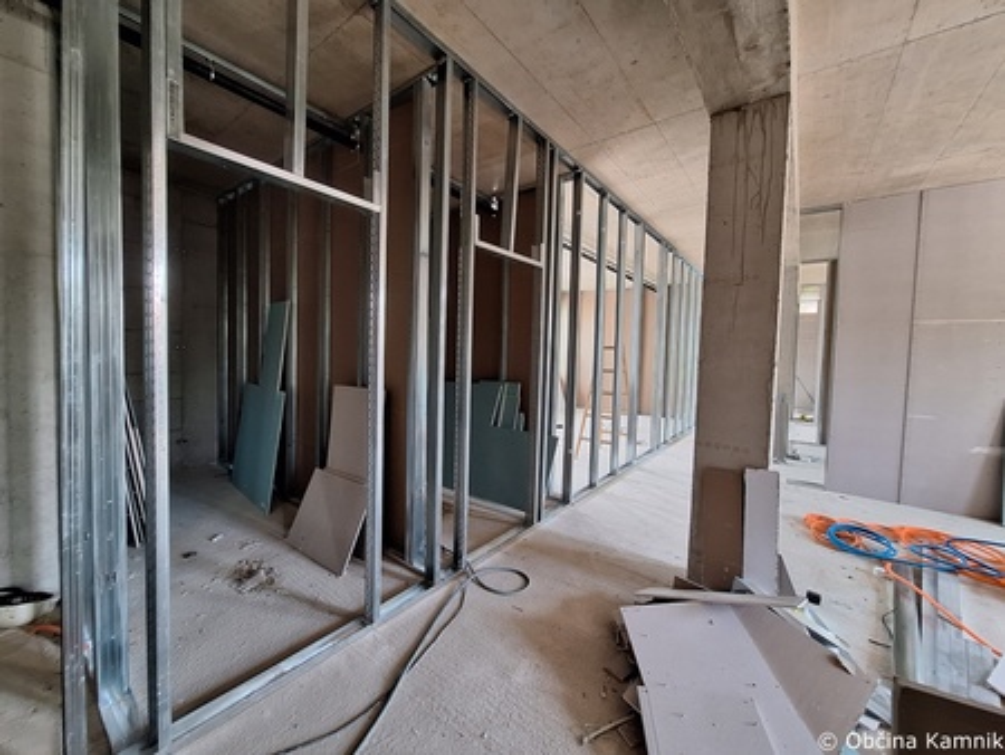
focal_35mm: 13
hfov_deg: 106.2
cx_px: 502
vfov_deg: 90.0
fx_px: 378
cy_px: 378
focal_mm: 1.74
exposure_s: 1/33
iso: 160
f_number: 2.2
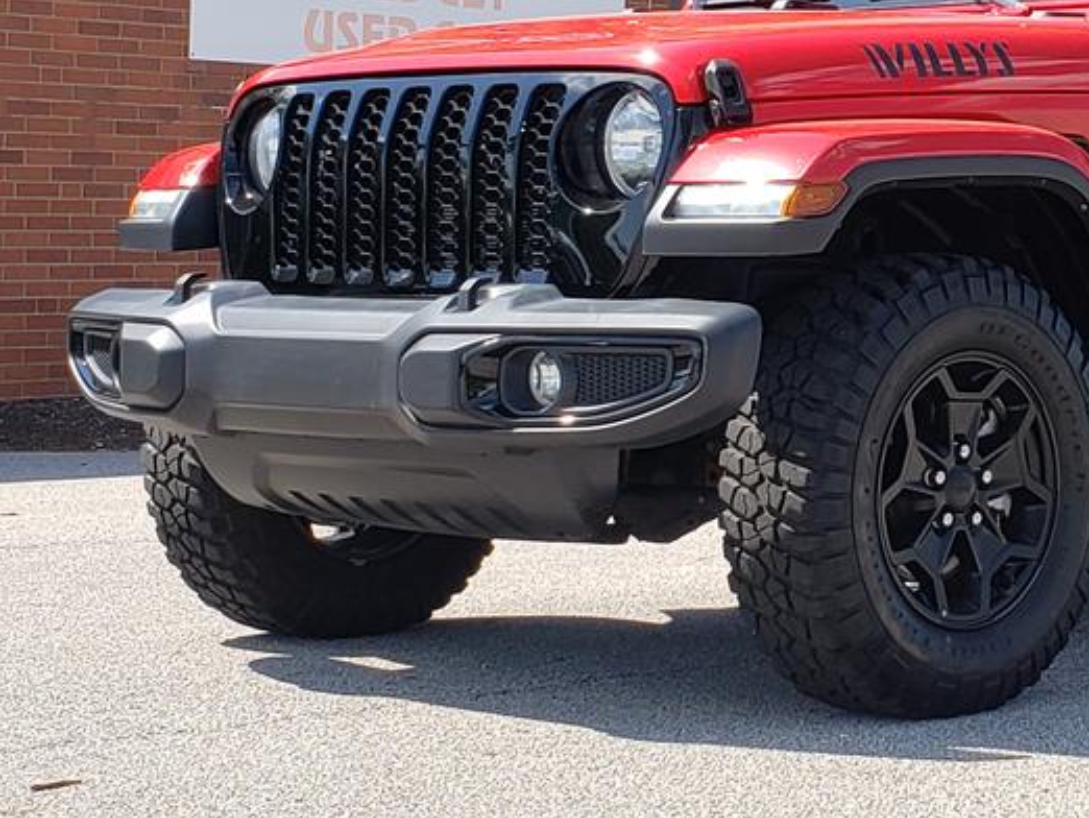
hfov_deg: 34.4
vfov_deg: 28.2
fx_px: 1605
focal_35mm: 51
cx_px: 1064
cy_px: 200
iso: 50
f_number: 2.4
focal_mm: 4.3
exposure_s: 1/809
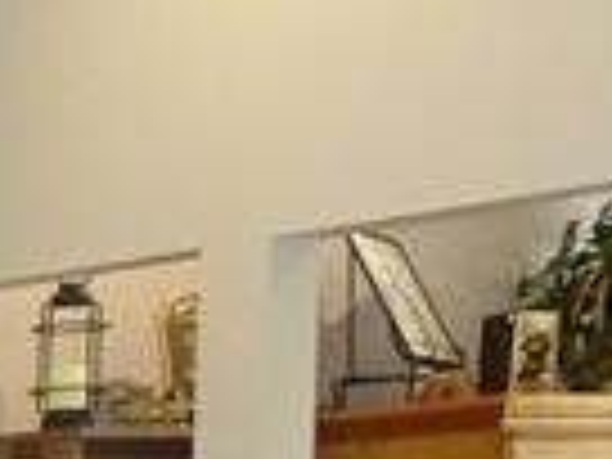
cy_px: 1076
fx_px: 3200
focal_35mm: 181
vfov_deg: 7.7
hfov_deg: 8.6
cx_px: -1377
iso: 500
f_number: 3.5
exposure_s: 1/30
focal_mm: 4.1
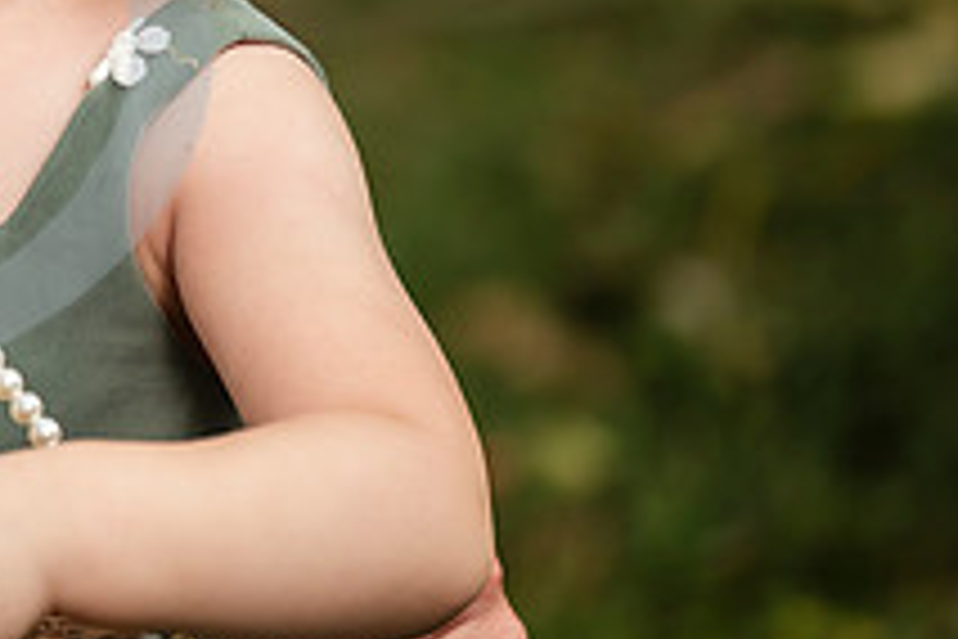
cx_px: -315
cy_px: -155
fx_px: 13384
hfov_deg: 4.1
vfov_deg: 2.7
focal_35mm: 503
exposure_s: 1/800
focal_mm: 185
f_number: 2.8
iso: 400
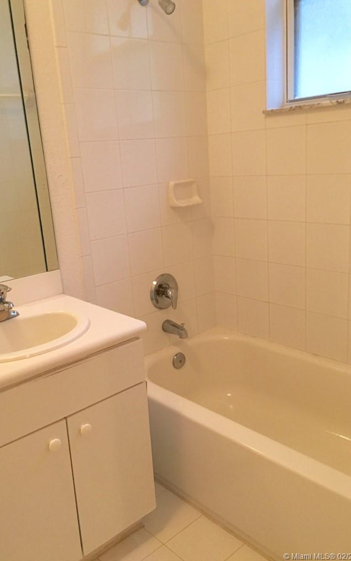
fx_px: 474
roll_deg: +3.1
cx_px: 159
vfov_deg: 61.2
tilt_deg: -13.2
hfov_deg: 40.6
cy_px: 279
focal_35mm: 31
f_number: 2.2
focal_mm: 4.15
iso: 200
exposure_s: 1/24
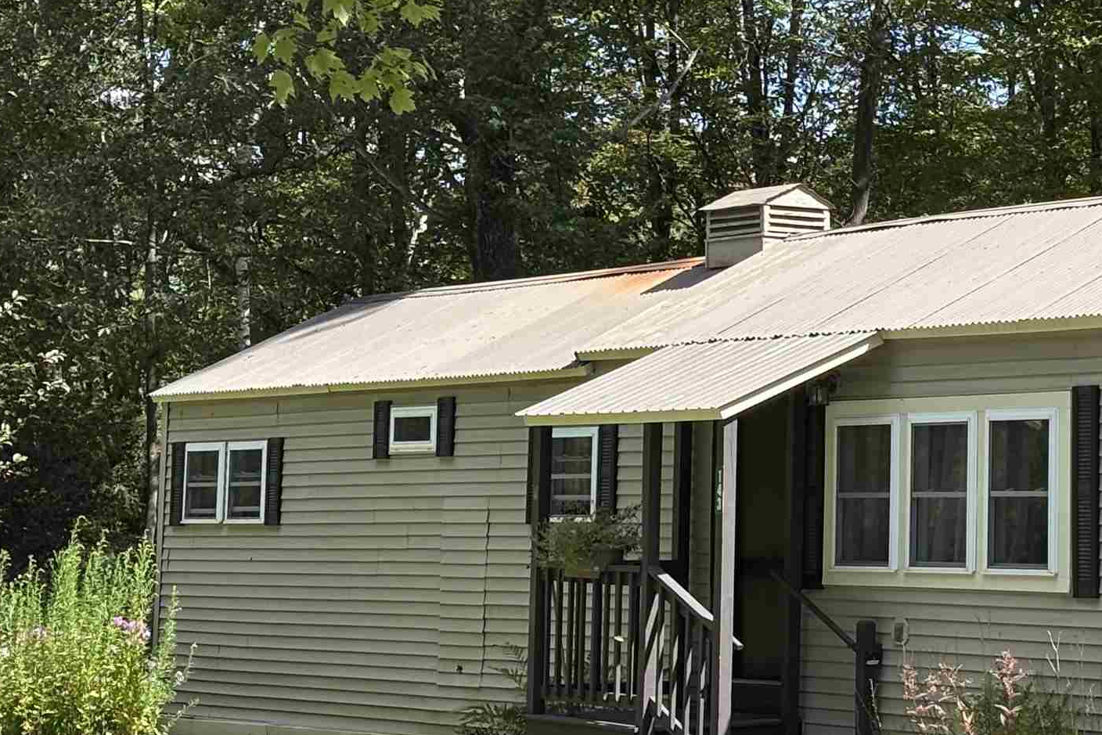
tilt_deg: +2.9
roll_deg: -0.4
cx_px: 1129
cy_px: 294
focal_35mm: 118
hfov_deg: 16.9
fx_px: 3612
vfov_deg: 11.6
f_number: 1.6
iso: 32
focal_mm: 5.96
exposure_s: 1/1279
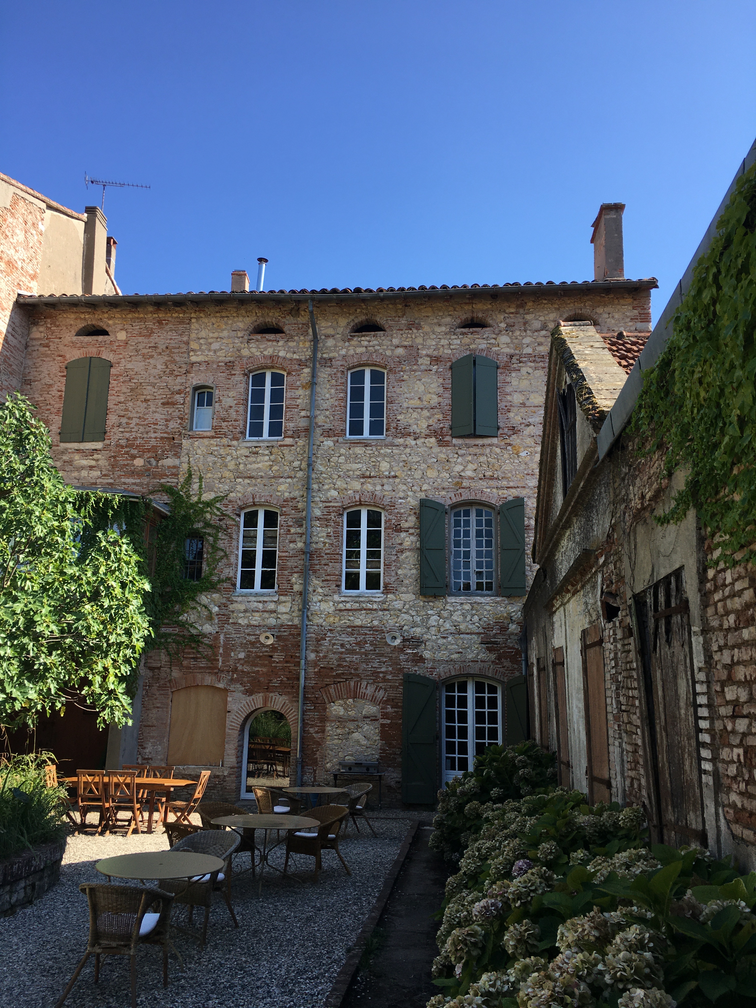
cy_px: 504
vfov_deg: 61.7
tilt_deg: +13.1
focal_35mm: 29
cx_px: 378
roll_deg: -1.4
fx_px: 844
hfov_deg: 48.2
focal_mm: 4.15
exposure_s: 1/674
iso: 25
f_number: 2.2
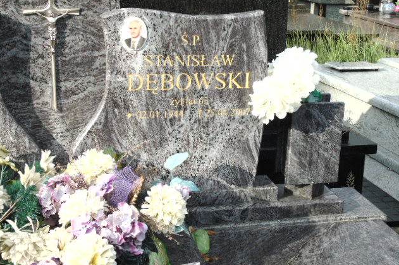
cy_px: 139
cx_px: 198
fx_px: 631
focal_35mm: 57
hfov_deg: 35.1
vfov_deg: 23.8
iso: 80
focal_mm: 9.6
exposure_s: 1/250
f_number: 4.3
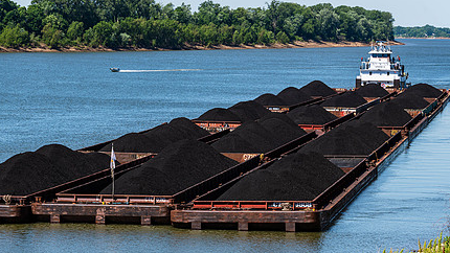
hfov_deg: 13.1
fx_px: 1957
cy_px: 166
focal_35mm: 164
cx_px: 175
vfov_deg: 7.4
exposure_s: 1/160
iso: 64
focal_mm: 116
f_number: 8
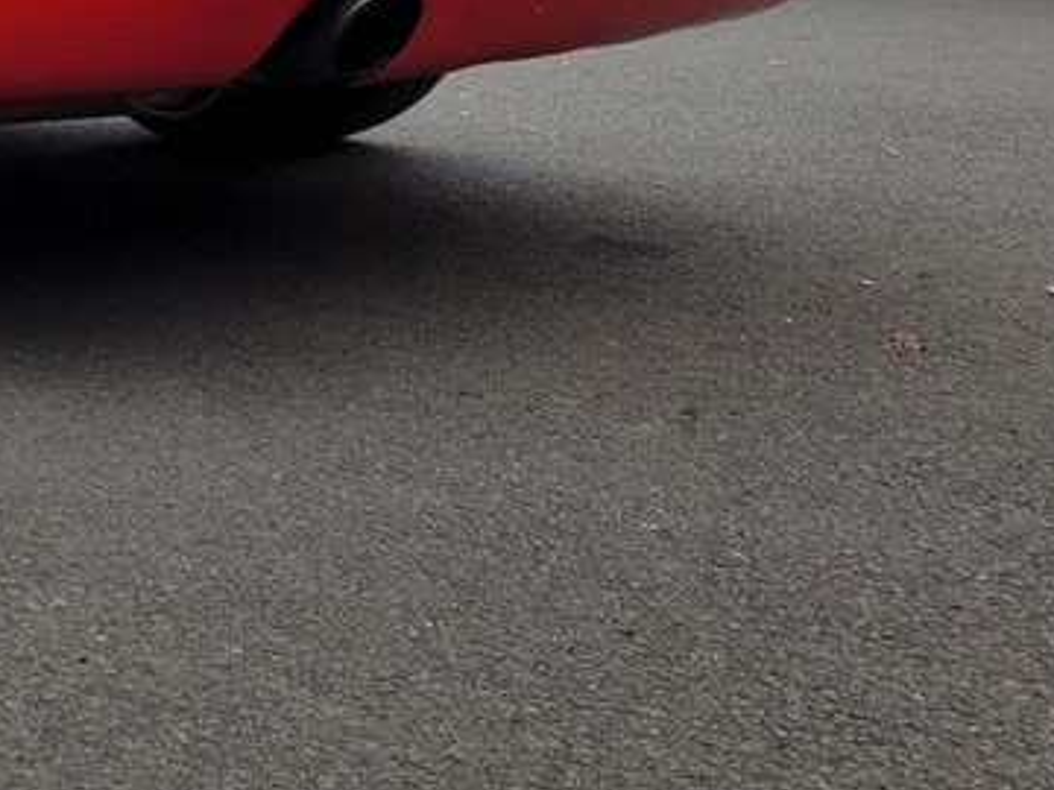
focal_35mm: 74
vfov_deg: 18.7
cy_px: -193
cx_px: -360
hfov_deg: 23.0
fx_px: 2253
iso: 40
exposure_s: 1/818
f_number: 1.8
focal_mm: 5.4
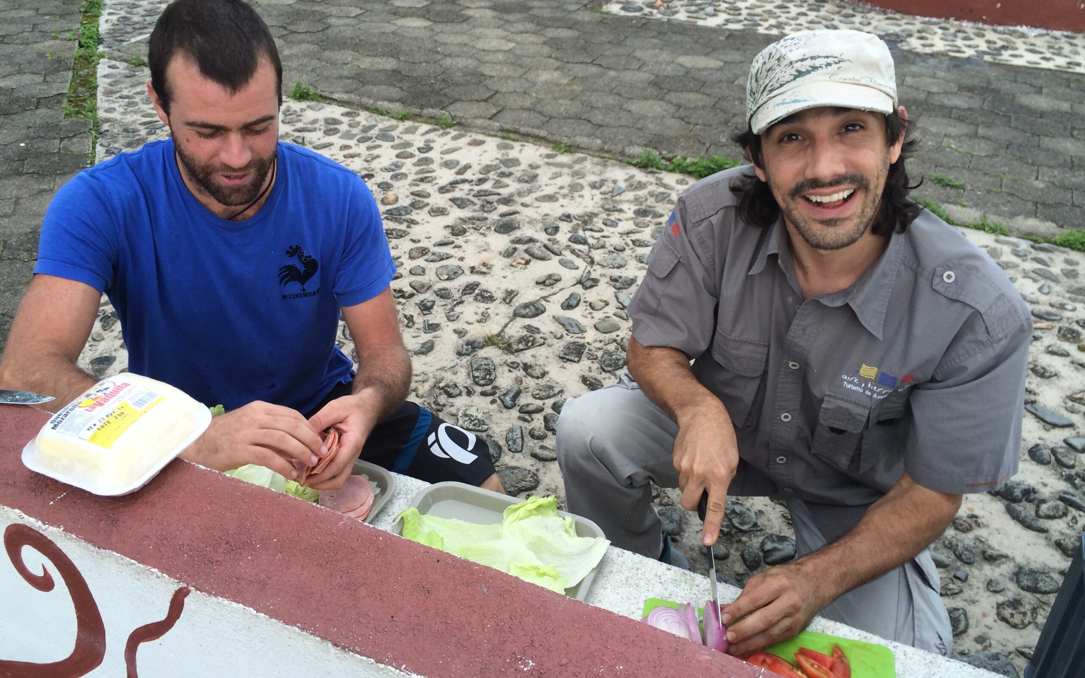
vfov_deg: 40.5
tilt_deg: -31.4
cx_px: 542
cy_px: 292
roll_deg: -1.0
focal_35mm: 31
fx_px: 917
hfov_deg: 61.2
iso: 32
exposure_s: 1/432
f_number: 2.2
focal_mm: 4.15
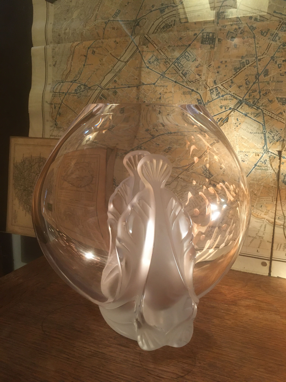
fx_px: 319
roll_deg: +0.6
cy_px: 191
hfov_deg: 48.2
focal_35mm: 29
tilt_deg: -10.6
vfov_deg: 61.7
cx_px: 143
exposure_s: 1/33
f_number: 2.2
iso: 250
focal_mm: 4.15
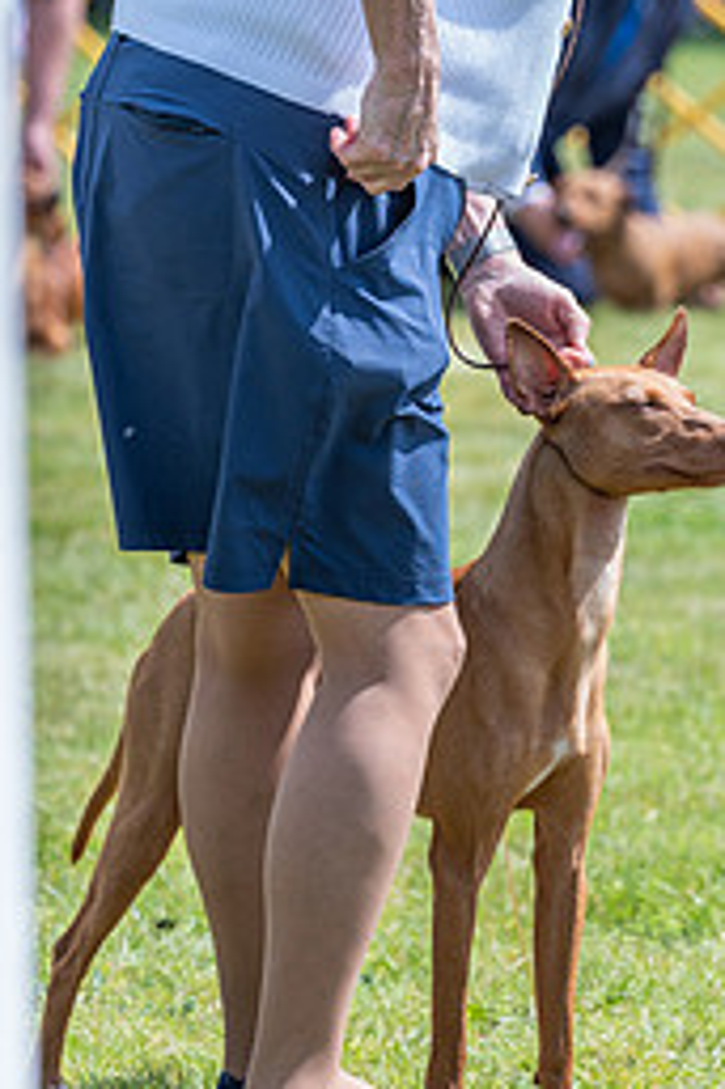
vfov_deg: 6.9
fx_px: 9074
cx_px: 619
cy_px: 288
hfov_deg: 4.6
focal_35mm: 300
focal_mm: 171
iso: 400
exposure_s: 1/1000
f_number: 5
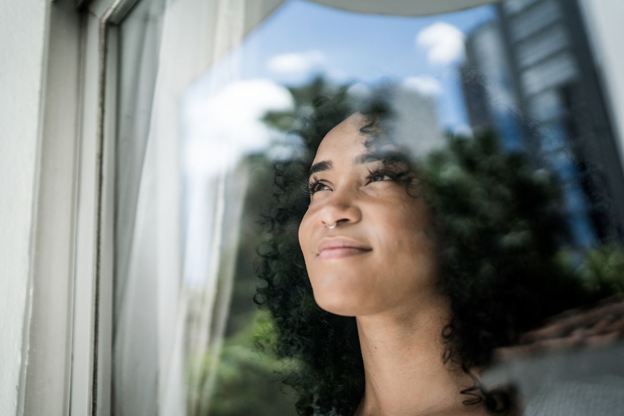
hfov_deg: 54.4
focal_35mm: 35
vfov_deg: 37.9
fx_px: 607
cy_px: 208
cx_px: 312
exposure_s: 1/5000
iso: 640
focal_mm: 35
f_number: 1.4
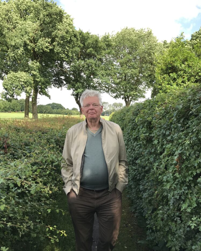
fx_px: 223
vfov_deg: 58.7
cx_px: 103
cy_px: 134
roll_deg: +0.2
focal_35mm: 30
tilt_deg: -0.6
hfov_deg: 48.5
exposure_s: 1/626
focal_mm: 3.99
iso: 20
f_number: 1.8
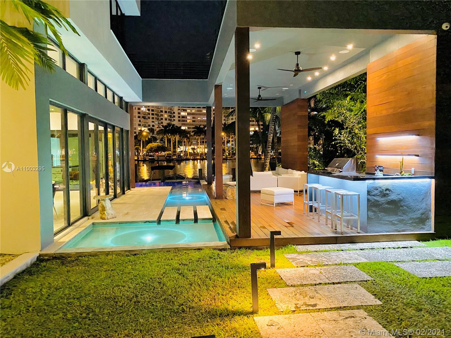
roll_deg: +1.3
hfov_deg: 67.3
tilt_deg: -3.7
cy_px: 169
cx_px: 226
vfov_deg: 53.1
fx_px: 339
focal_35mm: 26
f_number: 1.8
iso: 800
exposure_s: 1/30
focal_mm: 4.25
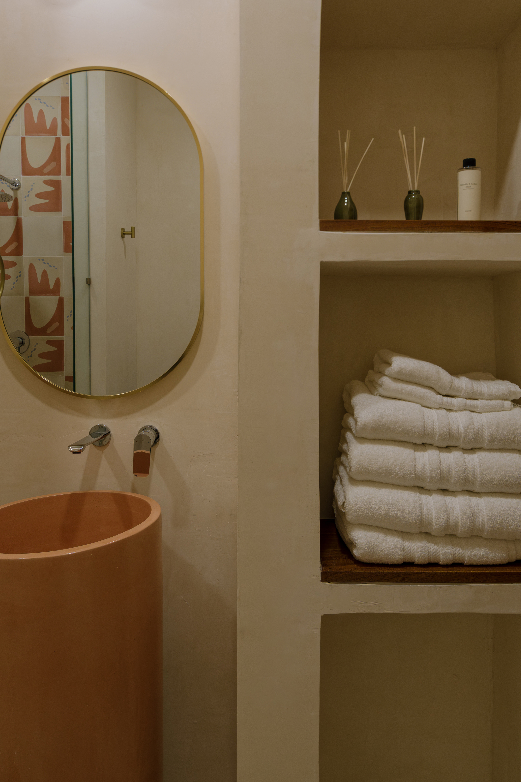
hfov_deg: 51.3
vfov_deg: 68.3
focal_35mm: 25
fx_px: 543
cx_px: 266
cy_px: 226
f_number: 8
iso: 400
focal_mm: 17
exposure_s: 1/15
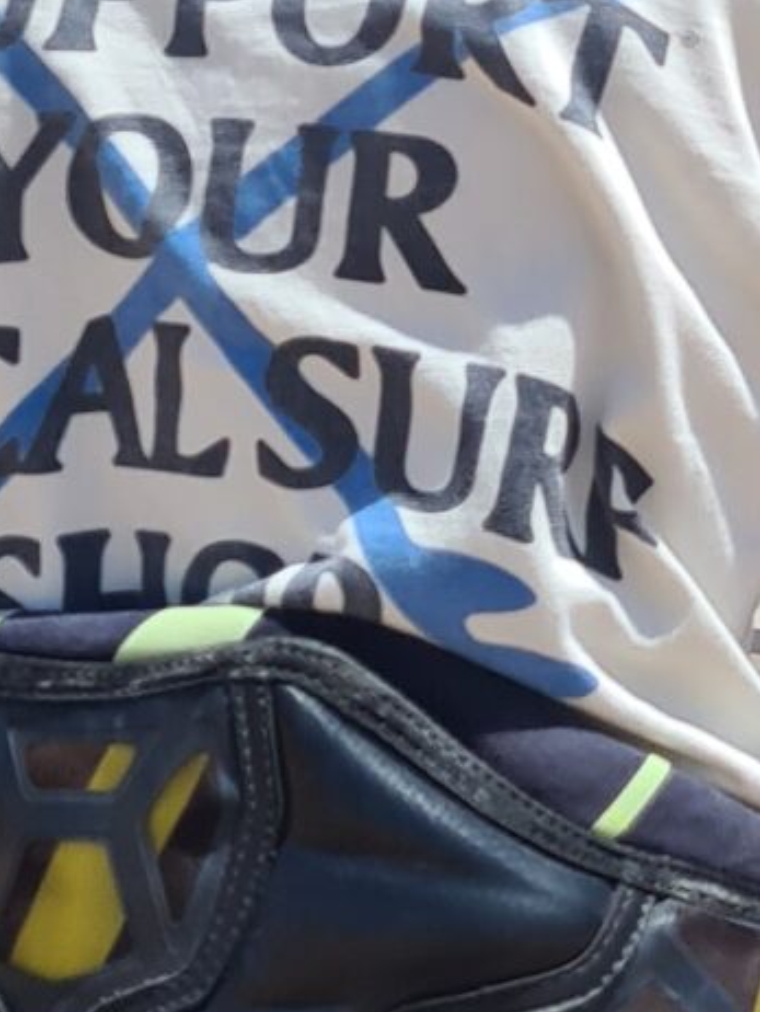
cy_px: -635
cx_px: 1496
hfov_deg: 9.6
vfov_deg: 12.8
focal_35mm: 144
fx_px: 4212
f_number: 1.8
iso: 50
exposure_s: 1/2560
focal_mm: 5.4
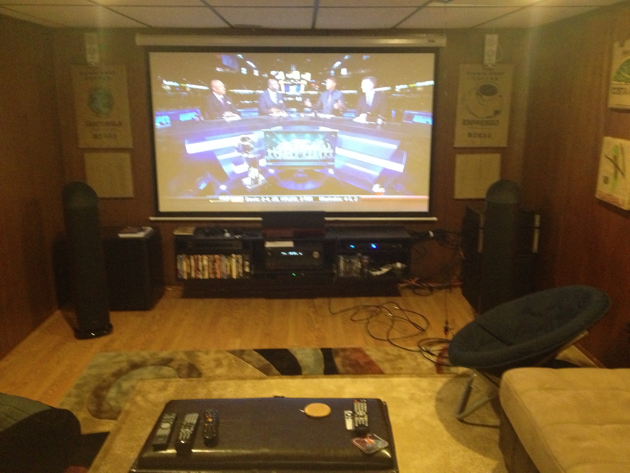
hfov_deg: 52.6
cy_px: 236
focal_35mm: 35
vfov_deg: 40.7
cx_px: 315
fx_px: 637
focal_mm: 4.28
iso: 500
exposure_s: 1/15
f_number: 2.4
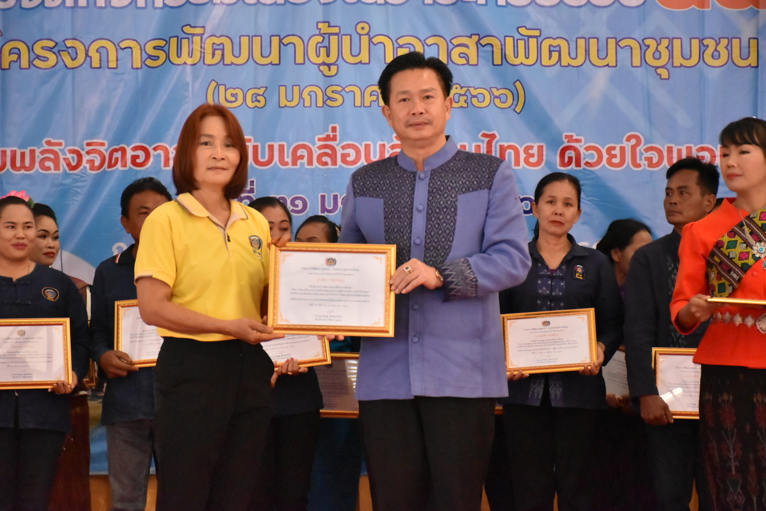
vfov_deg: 11.4
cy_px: 256
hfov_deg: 17.1
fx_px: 2553
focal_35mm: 120
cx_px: 383
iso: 4000
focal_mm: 80
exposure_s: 1/320
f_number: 5.3
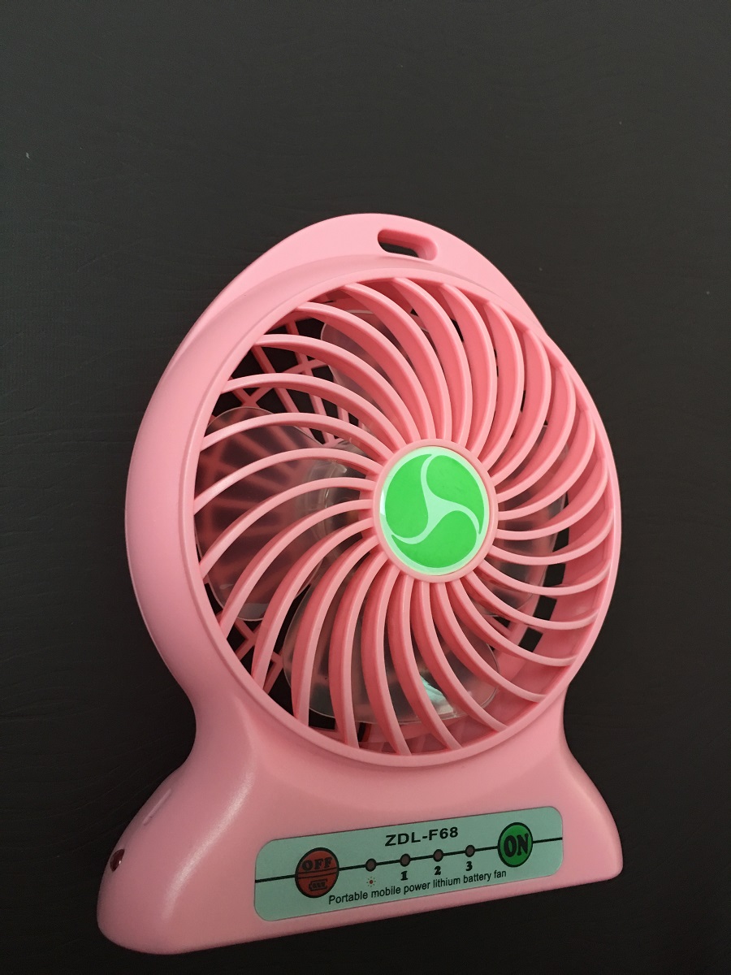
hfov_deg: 48.2
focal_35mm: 29
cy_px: 488
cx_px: 366
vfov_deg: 61.7
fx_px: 817
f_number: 2.2
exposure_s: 1/17
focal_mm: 4.15
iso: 80
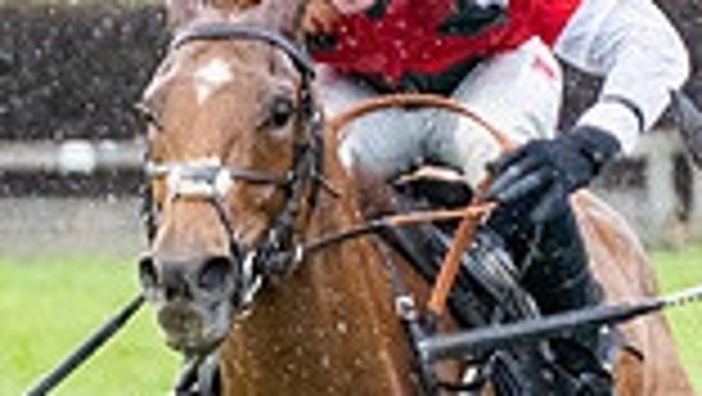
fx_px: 14306
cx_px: 756
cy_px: 537
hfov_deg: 2.8
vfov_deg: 1.6
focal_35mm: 768
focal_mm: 98
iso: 2000
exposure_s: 1/800
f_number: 4
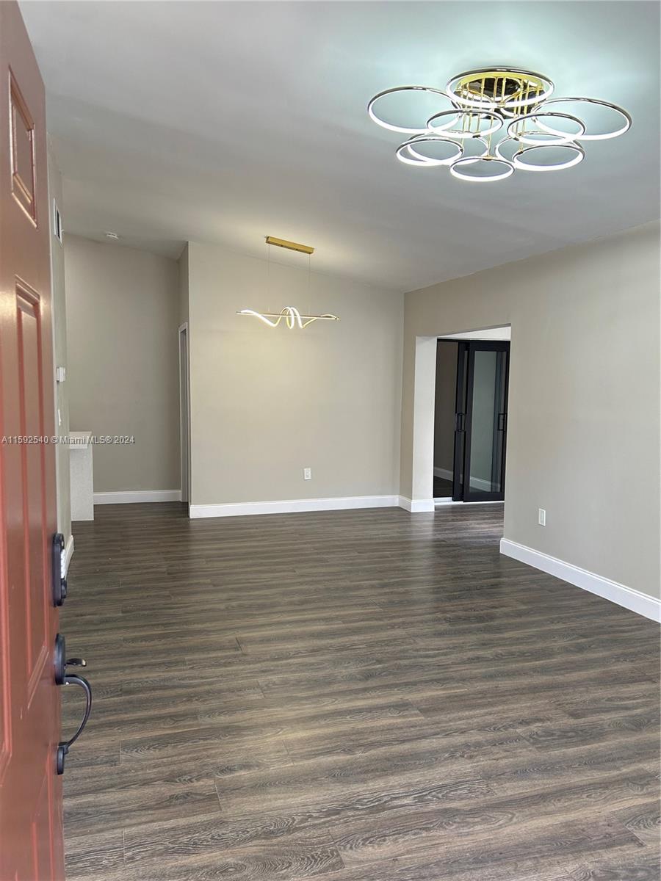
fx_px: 662
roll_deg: -0.8
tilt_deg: -5.8
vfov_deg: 67.3
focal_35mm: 26
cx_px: 330
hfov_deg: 53.1
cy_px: 440
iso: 64
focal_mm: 5.7
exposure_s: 1/118
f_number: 1.5
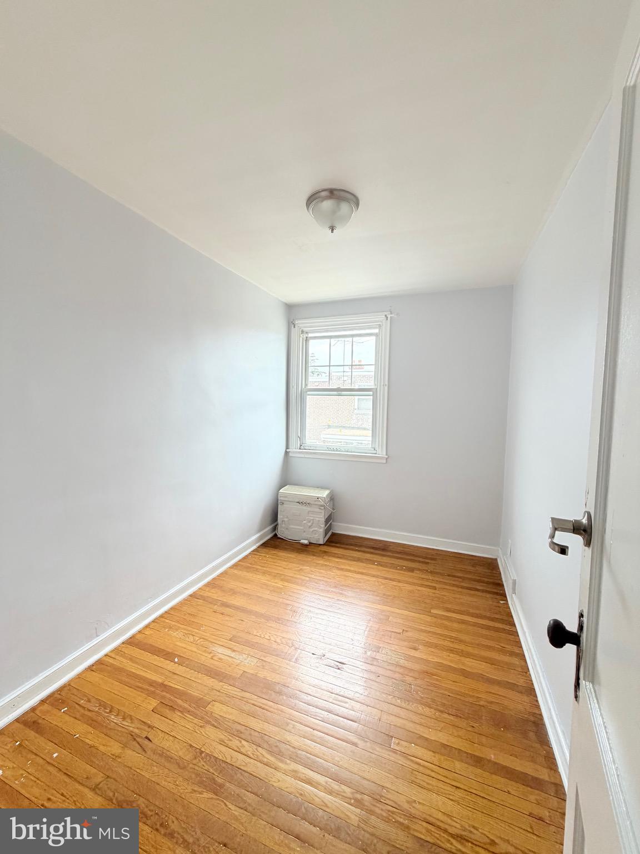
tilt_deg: -2.9
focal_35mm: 14
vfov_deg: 102.1
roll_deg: -0.4
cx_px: 320
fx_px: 345
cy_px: 427
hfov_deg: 85.7
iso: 160
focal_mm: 2.22
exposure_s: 1/121
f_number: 2.2
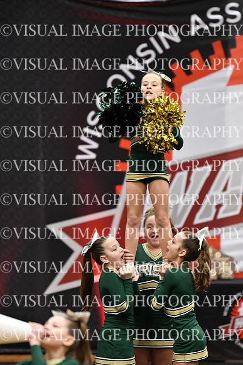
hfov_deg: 5.1
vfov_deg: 7.6
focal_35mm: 270
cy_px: 182
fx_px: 2732
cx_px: 122
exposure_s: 1/800
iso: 5000
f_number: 2.8
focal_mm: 180
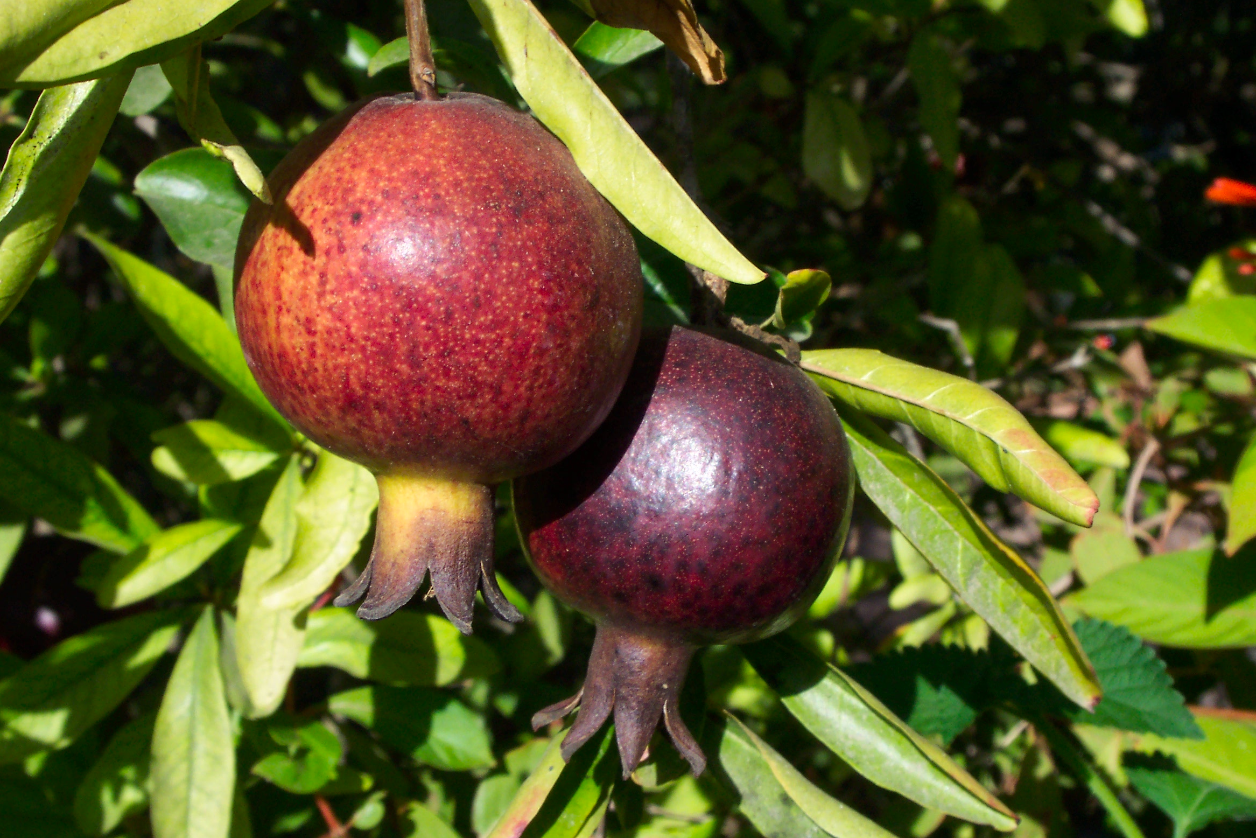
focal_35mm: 64
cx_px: 624
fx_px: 2233
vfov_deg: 21.2
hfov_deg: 31.4
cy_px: 425
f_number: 11
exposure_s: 1/90
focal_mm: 12.6
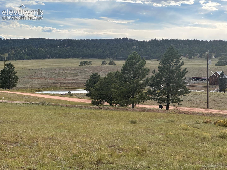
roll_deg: -1.8
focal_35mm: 77
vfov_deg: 19.1
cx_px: 114
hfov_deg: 25.3
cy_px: 85
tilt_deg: -2.1
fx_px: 505
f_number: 2.8
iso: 32
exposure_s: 1/681
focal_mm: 9
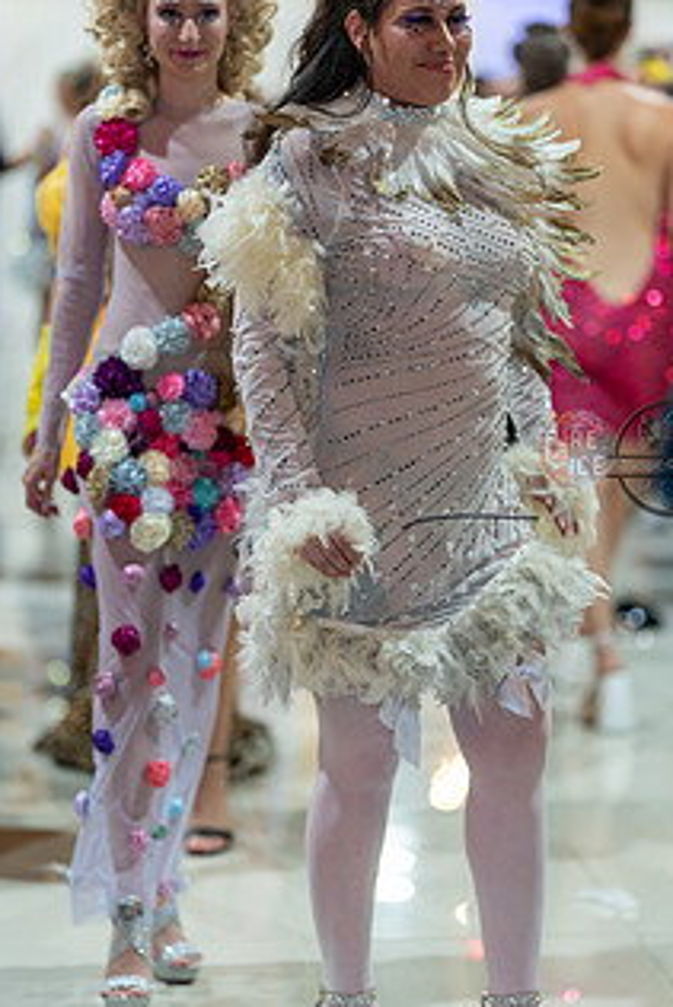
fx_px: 3389
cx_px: 399
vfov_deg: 16.9
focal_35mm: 121
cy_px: 459
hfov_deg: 11.3
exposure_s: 1/160
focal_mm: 85
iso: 250
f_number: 1.4
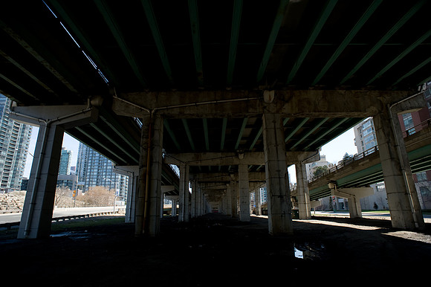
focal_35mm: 20
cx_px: 216
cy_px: 144
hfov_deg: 84.0
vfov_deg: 61.9
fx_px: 239
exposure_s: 1/500
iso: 200
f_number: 5.6
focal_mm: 20
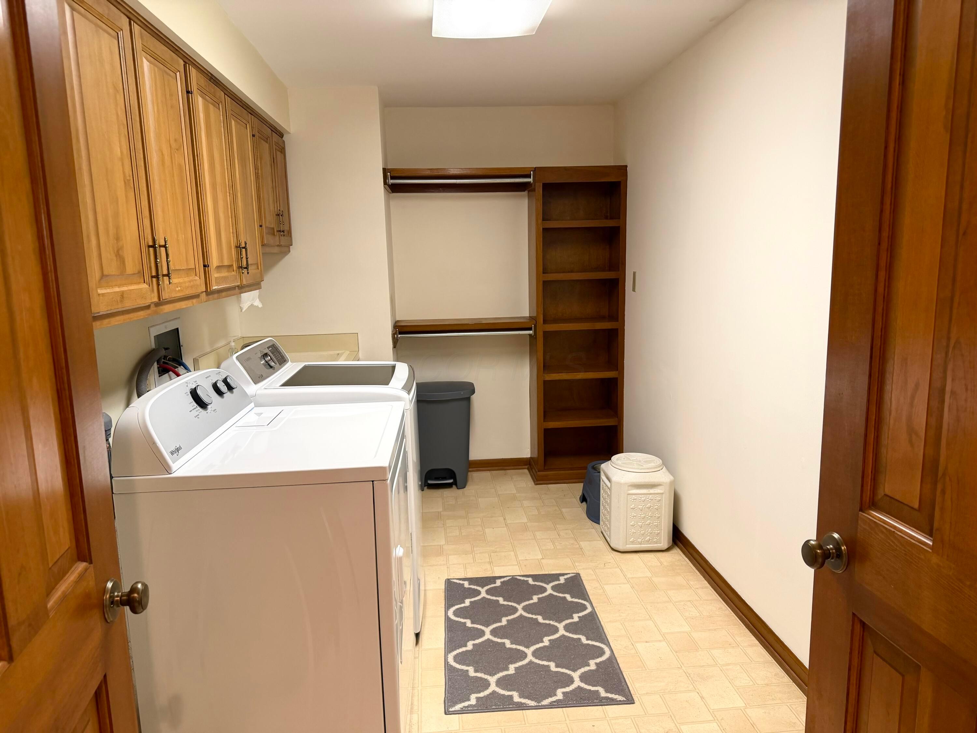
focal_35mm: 24
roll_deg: +1.4
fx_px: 677
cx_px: 488
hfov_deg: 71.6
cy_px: 366
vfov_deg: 56.8
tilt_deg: -9.6
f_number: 1.78
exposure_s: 1/60
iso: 160
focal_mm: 6.76
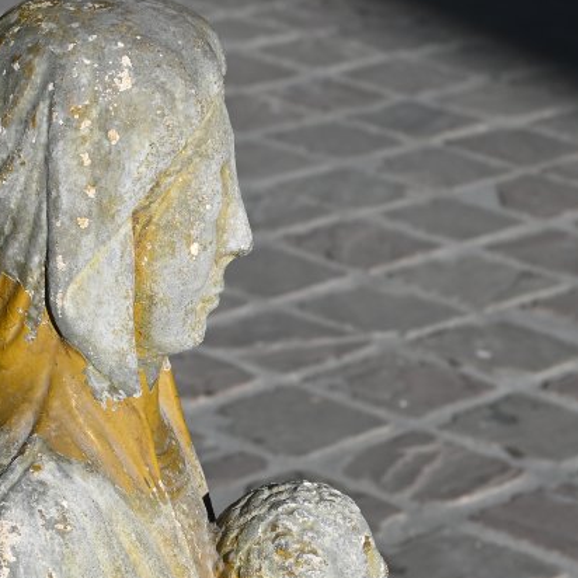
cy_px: 767
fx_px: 2664
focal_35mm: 141
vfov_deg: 12.0
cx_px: 351
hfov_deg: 12.4
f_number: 7.1
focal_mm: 38
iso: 100
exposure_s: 1/400
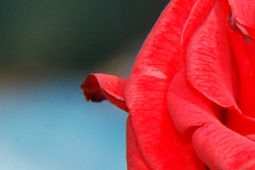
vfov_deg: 1.1
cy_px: 113
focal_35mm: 1311
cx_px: 309
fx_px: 9296
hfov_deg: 1.6
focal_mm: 300
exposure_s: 1/200
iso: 800
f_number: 16
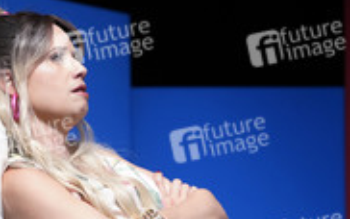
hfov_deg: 5.3
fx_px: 3808
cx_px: 53
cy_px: 188
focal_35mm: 399
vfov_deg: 3.3
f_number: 5.6
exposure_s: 1/500
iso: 2000
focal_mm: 158
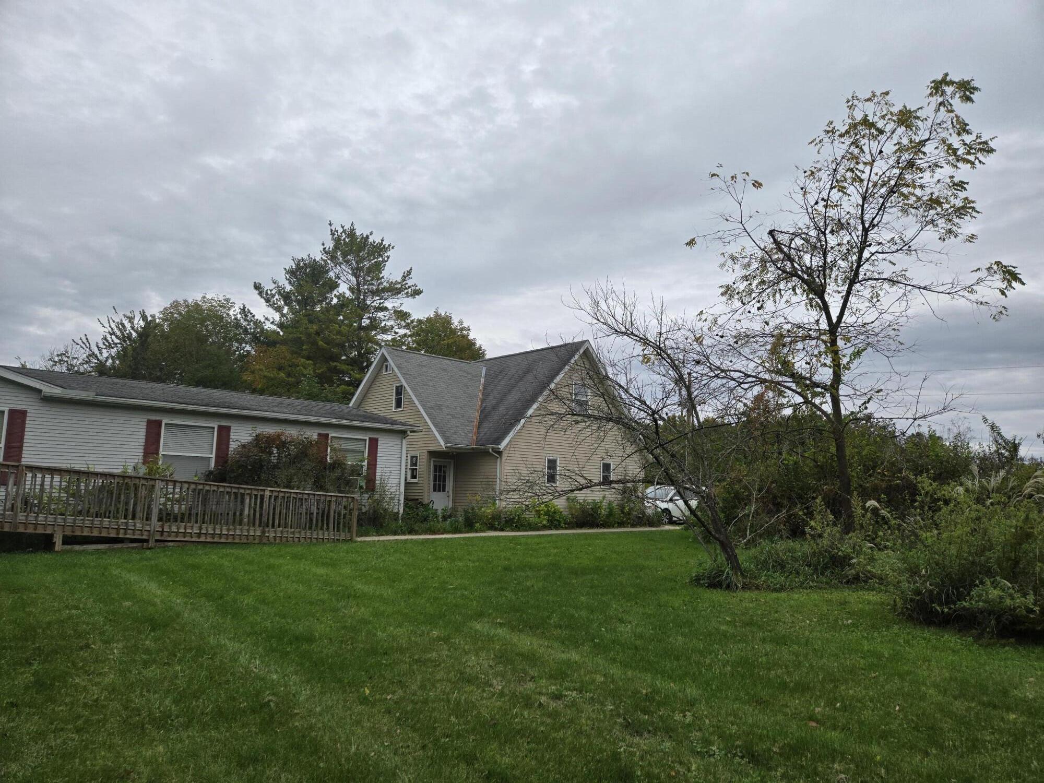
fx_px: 694
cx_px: 522
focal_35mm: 23
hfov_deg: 73.9
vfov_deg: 58.9
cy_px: 392
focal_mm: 5.4
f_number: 1.8
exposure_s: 1/2921
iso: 80
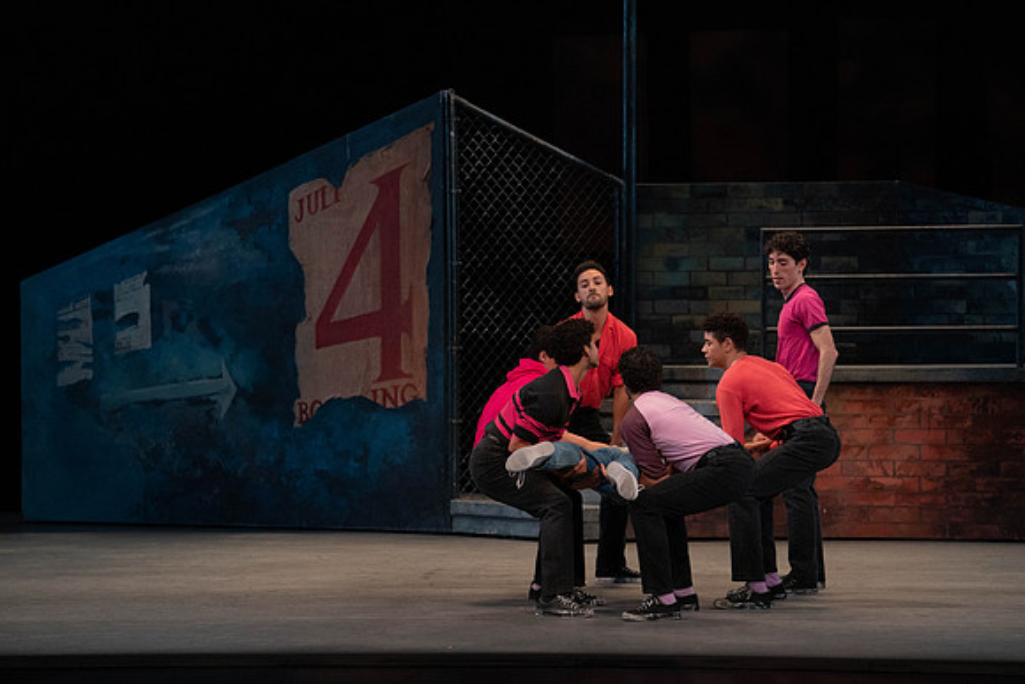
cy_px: 342
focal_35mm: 182
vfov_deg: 7.5
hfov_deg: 11.3
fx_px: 5183
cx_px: 512
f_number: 4.5
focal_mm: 182
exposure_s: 1/400
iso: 3200
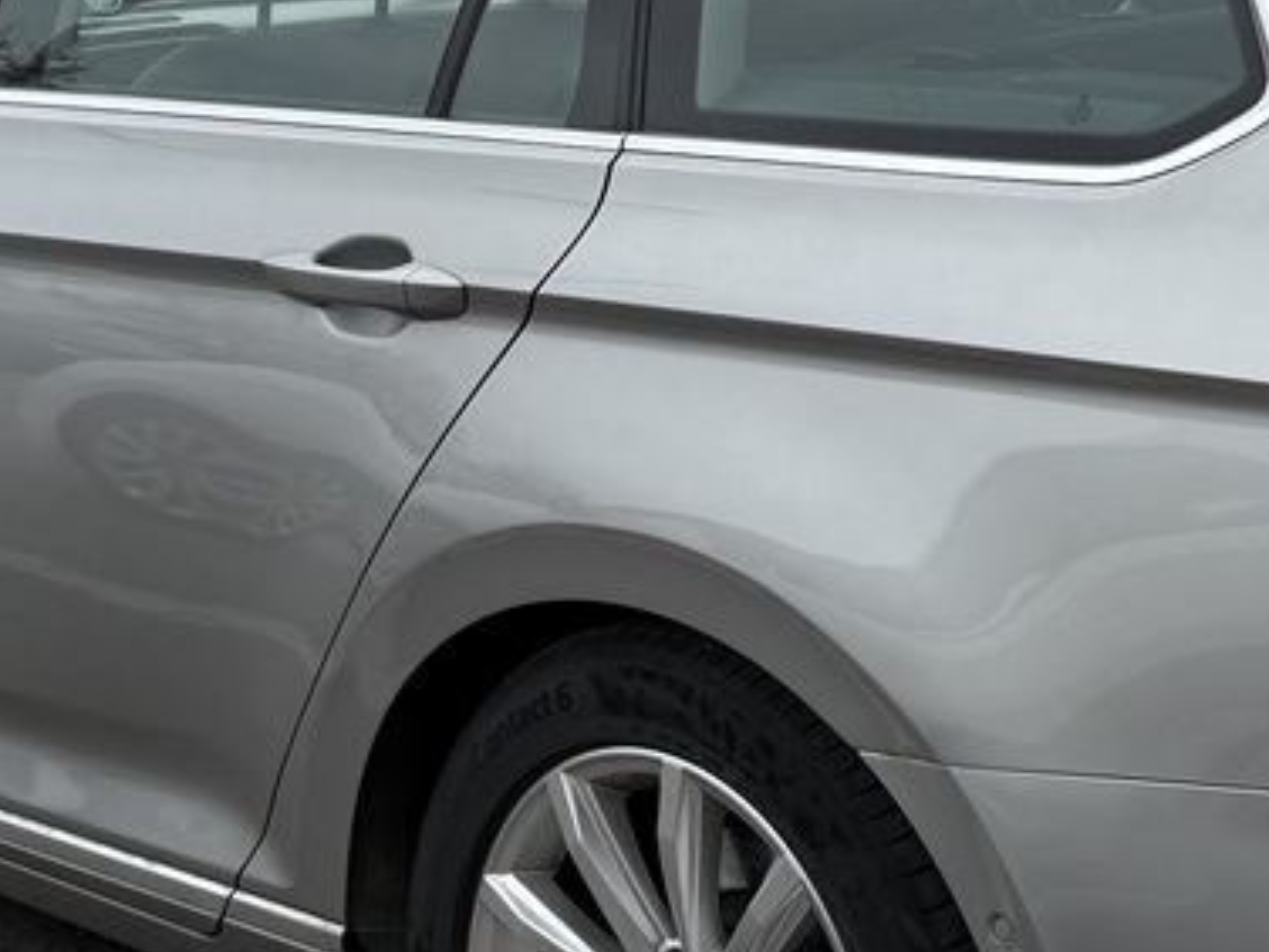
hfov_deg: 21.0
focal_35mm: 92
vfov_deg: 15.8
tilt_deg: -5.1
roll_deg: -1.7
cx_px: 1023
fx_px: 3373
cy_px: 27
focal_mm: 6.76
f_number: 1.78
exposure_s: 1/2232
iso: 80
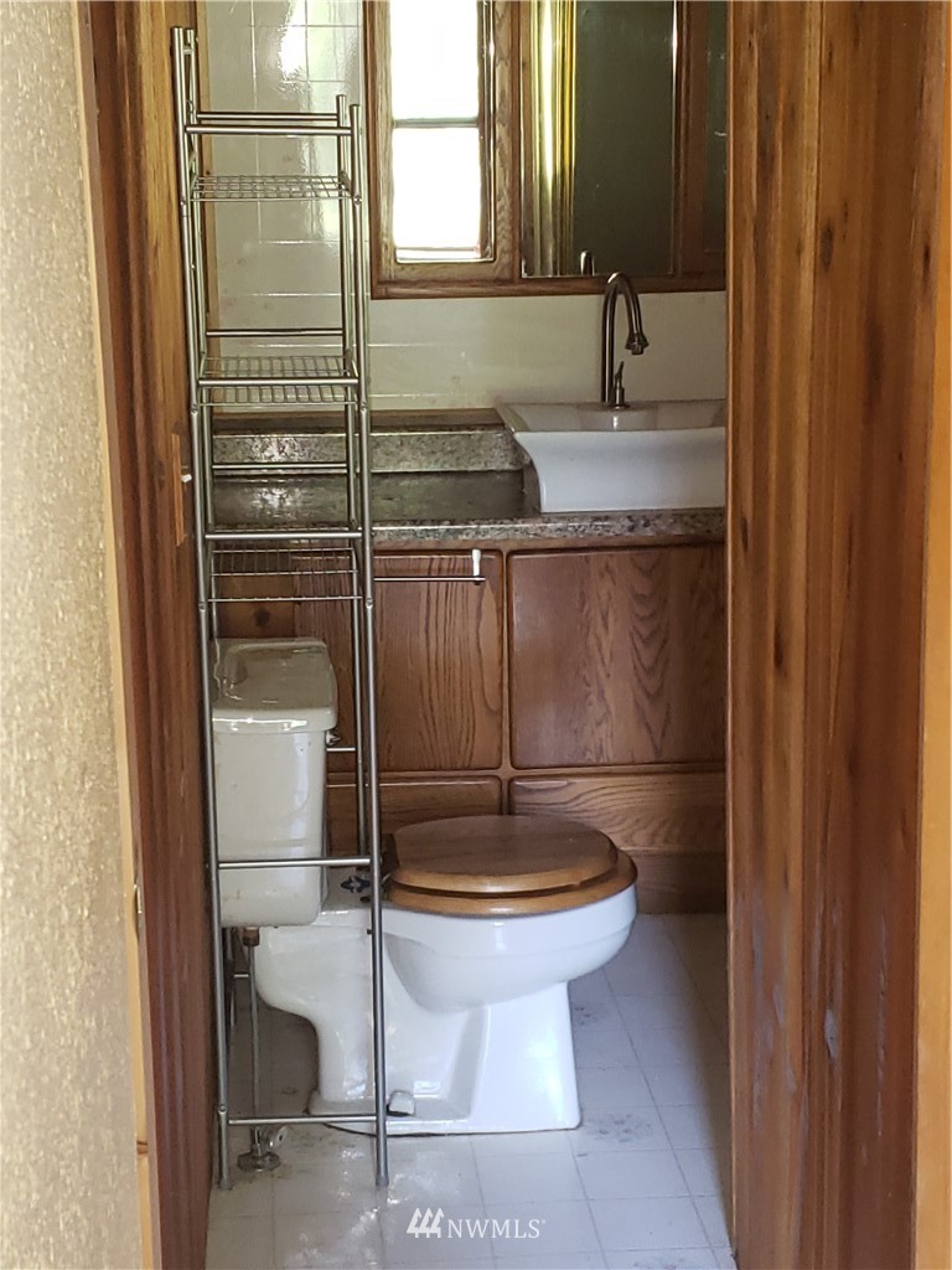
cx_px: 476
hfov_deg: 53.1
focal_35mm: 26
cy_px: 635
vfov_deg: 67.3
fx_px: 953
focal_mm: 4.3
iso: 125
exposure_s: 1/15
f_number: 1.5
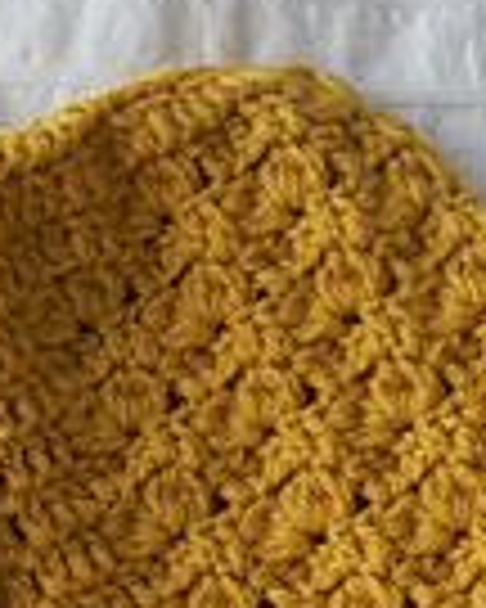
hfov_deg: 12.1
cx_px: 54
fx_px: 2283
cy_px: 741
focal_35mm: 127
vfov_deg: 14.6
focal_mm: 6.3
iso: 80
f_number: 3.1
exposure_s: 1/100
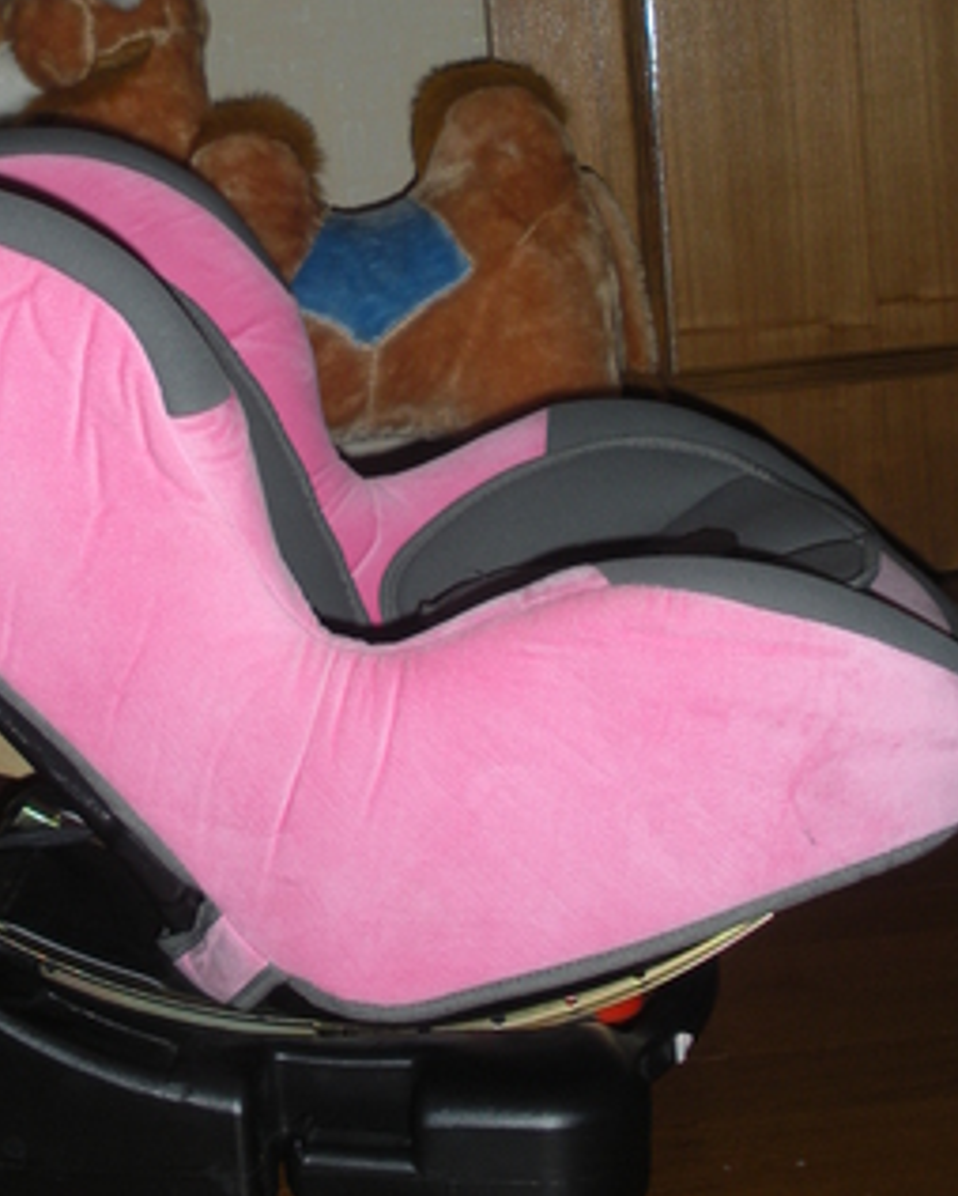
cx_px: 322
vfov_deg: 30.5
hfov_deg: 24.9
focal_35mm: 61
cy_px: 309
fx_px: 2160
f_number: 3.5
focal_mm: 6.3
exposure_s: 1/60
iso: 74
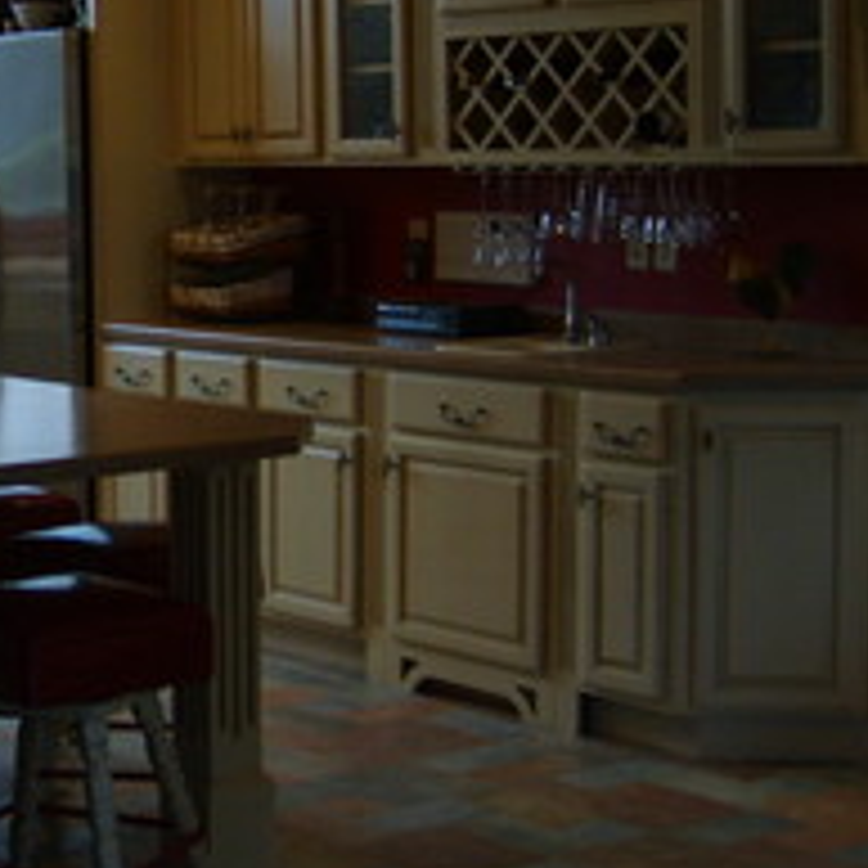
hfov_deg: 20.5
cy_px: 331
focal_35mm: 80
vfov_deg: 21.6
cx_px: -130
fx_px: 2270
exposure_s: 1/30
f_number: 2.8
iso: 69
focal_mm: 5.8
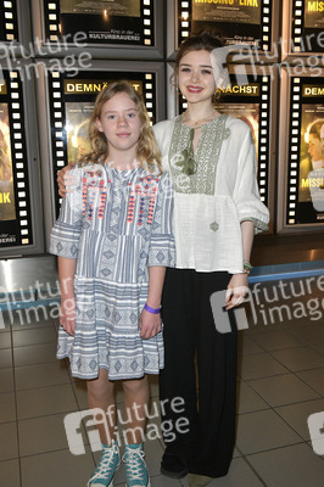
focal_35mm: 36
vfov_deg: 53.2
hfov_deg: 36.8
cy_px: 244
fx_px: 487
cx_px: 162
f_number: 6.3
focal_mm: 36
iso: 2500
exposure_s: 1/250
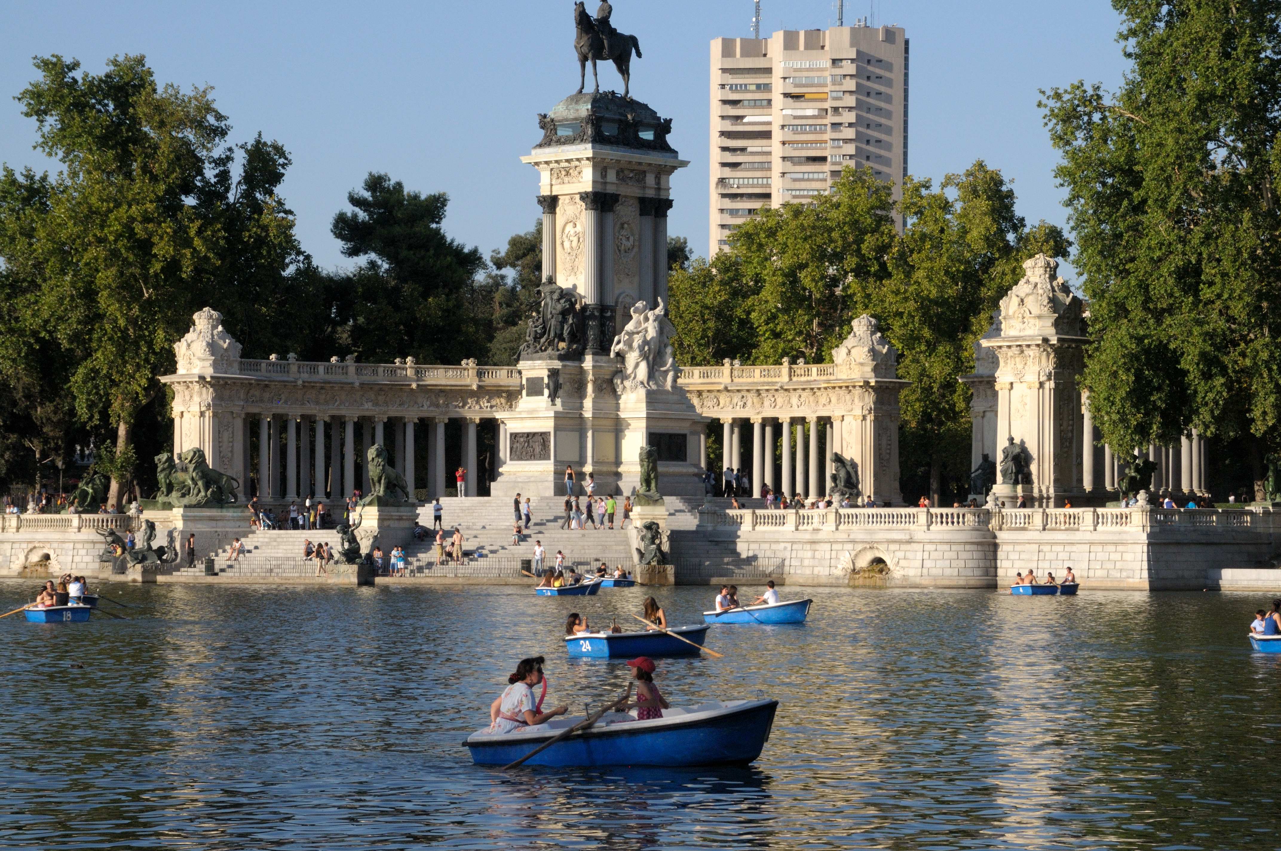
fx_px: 3465
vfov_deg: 14.0
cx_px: 640
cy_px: 426
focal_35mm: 98
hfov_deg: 20.9
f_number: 13
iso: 640
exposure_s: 1/640
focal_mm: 65
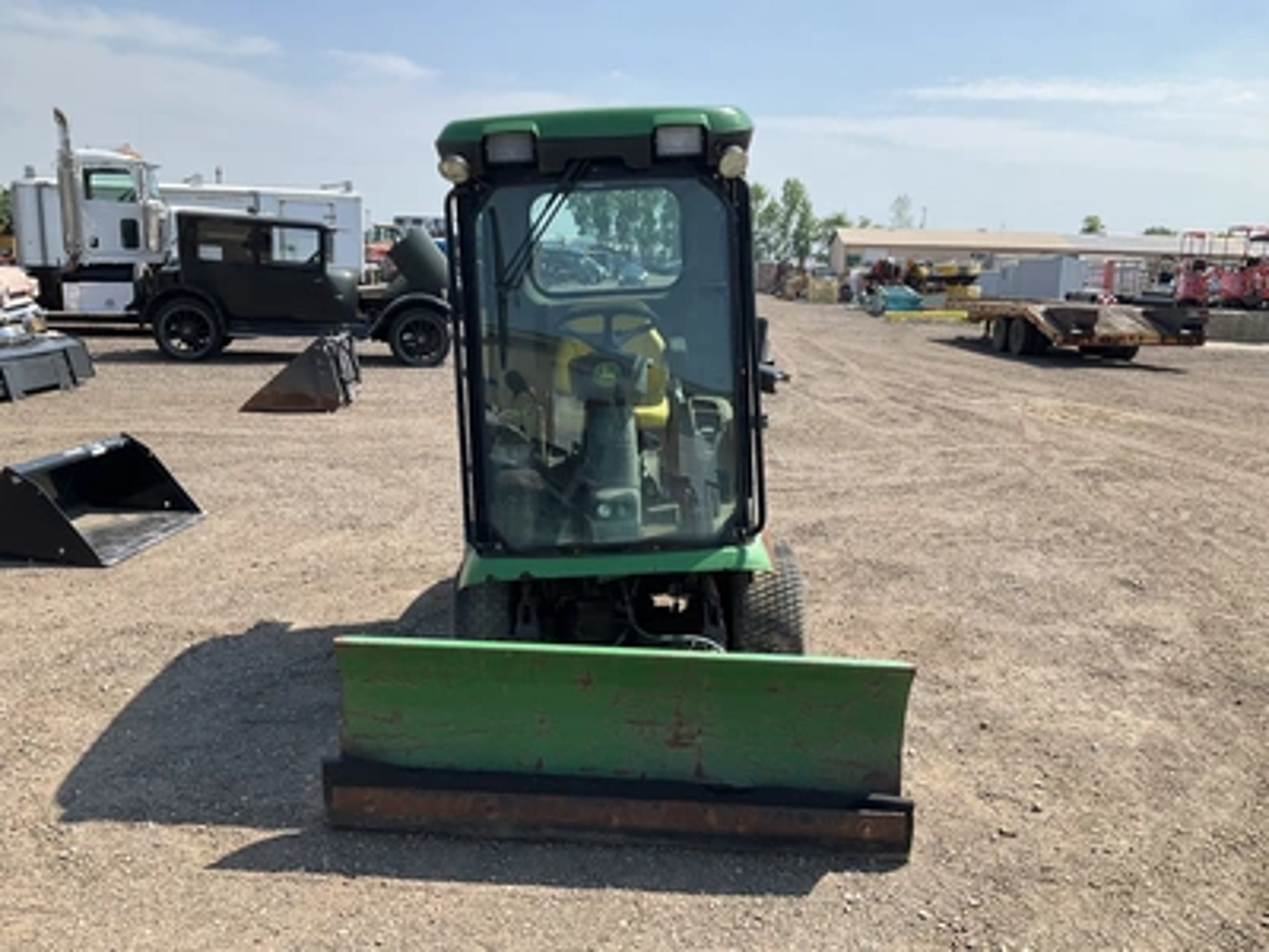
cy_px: 476
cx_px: 634
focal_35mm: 29
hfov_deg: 61.7
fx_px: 1063
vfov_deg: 48.2
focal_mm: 3
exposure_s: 1/1098
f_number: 1.8
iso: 25
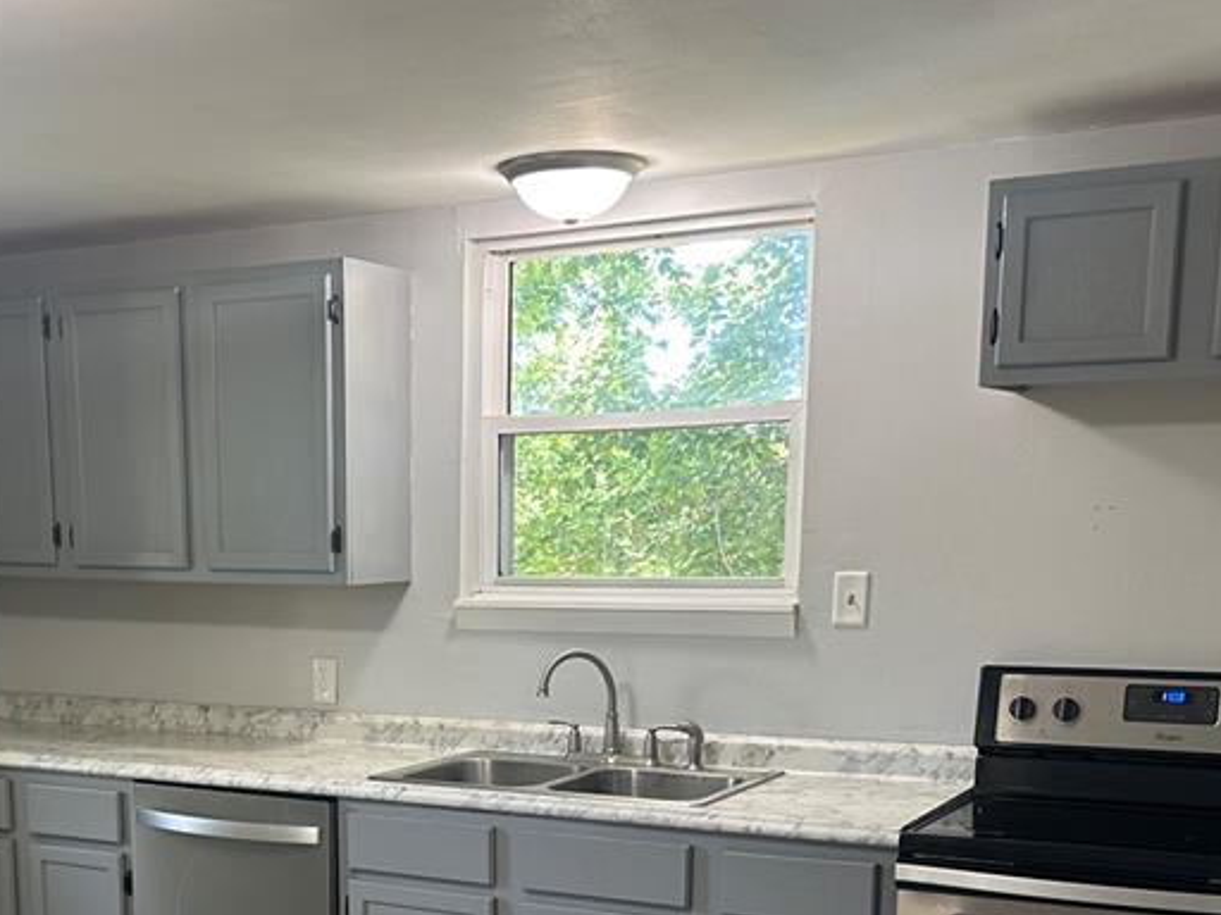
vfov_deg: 28.8
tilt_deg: -10.2
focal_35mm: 48
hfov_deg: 39.2
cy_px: 858
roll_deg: -0.3
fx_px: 1693
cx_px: 403
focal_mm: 6.86
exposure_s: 1/60
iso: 160
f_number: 1.78
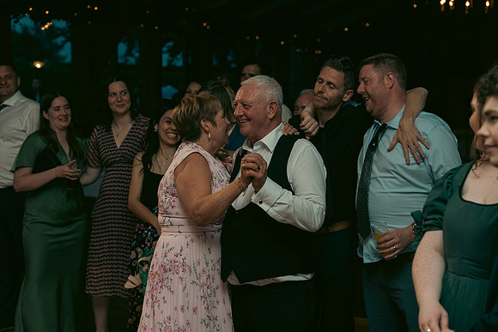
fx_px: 802
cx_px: 249
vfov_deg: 23.4
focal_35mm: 58
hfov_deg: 34.5
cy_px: 166
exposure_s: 1/160
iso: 2500
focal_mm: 58
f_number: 3.5
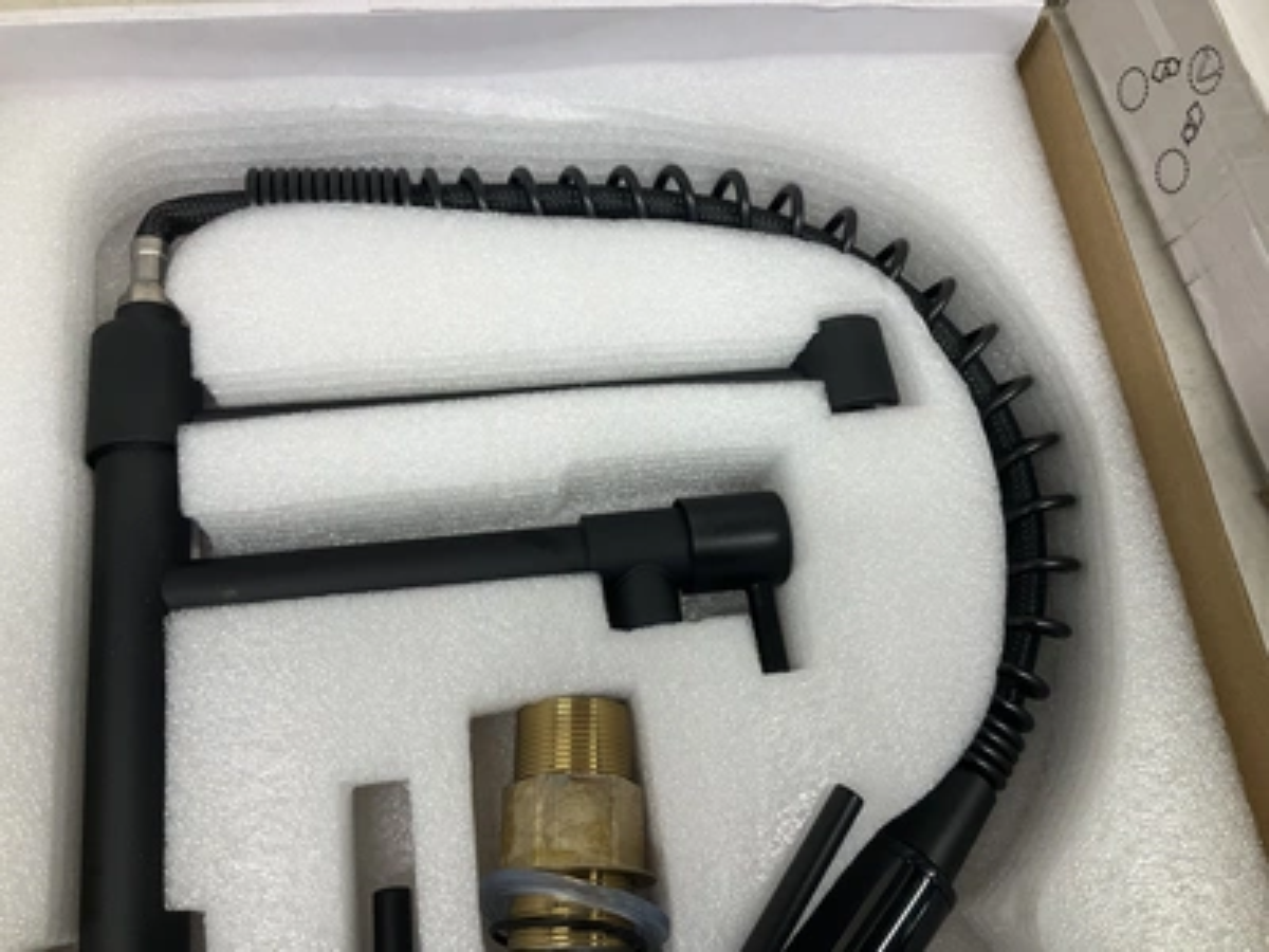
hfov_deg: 61.7
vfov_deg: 48.2
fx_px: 1063
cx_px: 634
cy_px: 476
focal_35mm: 29
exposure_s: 1/120
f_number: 1.8
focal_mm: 3
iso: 32
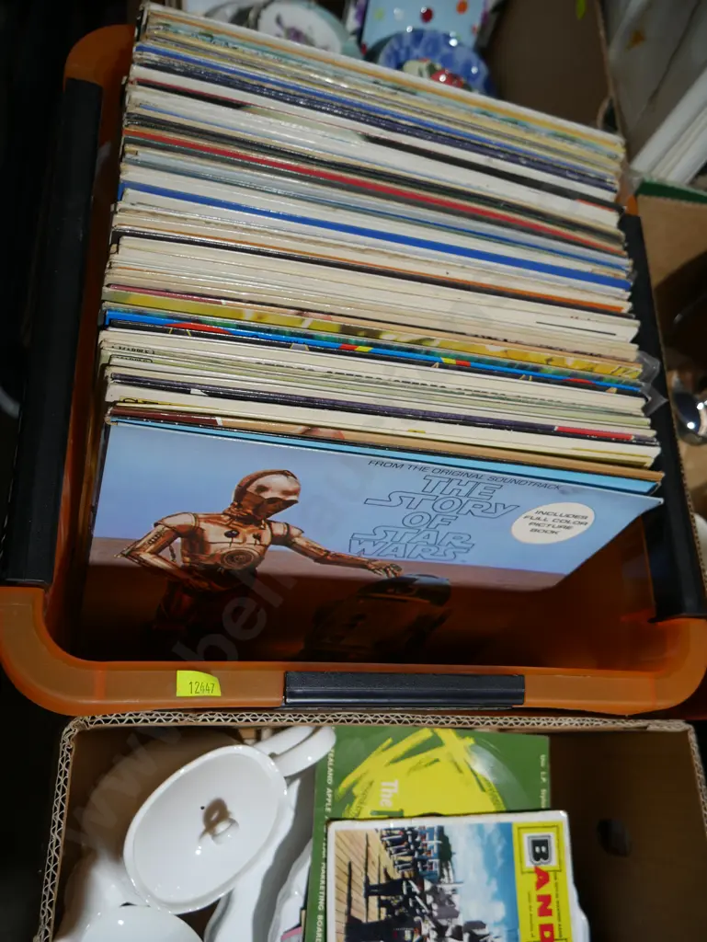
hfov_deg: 49.8
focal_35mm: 28
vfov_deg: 63.4
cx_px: 354
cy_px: 471
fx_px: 762
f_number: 3.5
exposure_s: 1/80
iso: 200
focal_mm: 14
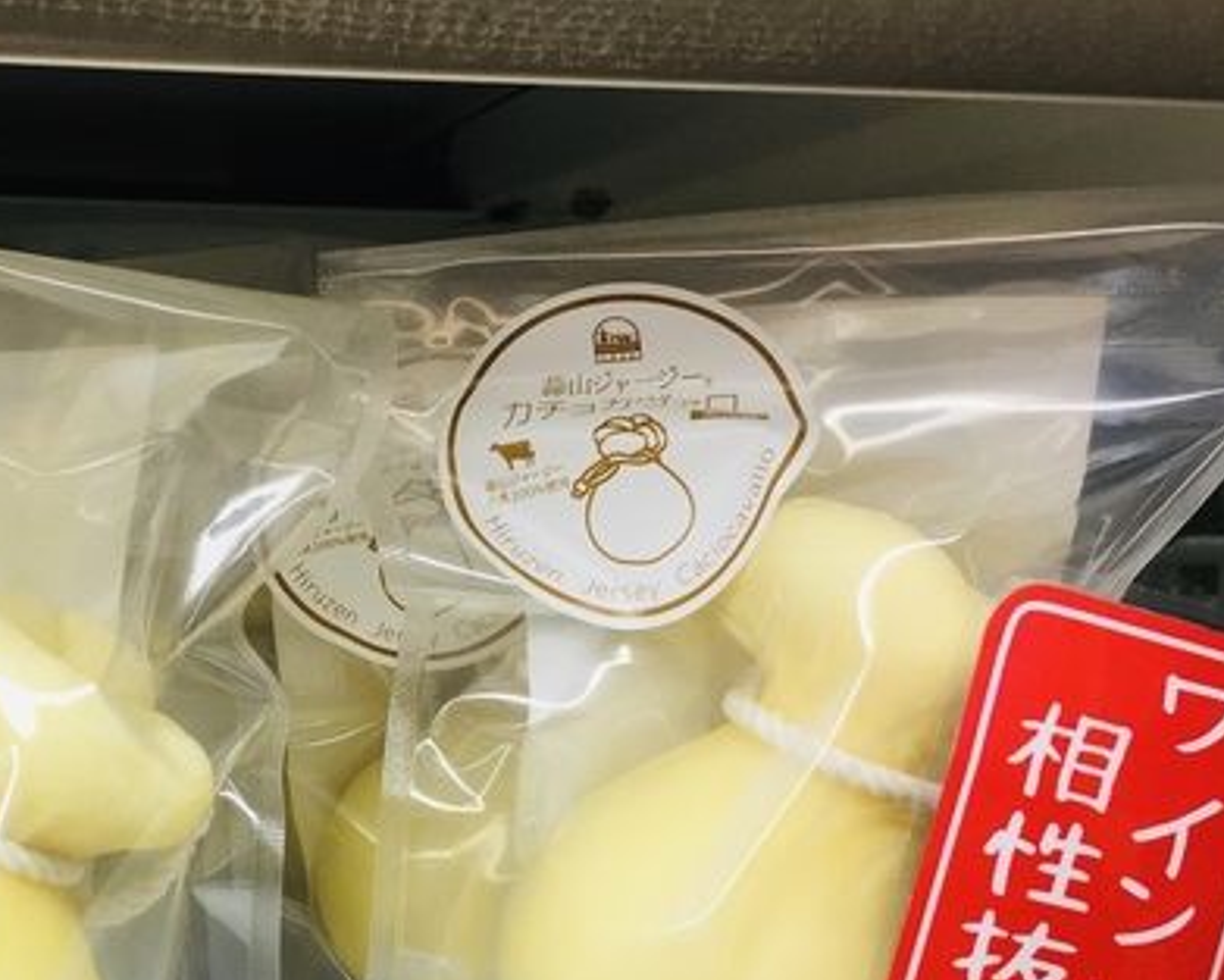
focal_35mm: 59
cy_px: 900
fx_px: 2138
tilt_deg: -8.3
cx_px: 183
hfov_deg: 30.9
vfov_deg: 25.0
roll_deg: -0.3
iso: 40
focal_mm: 4.15
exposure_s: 1/120
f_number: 2.2
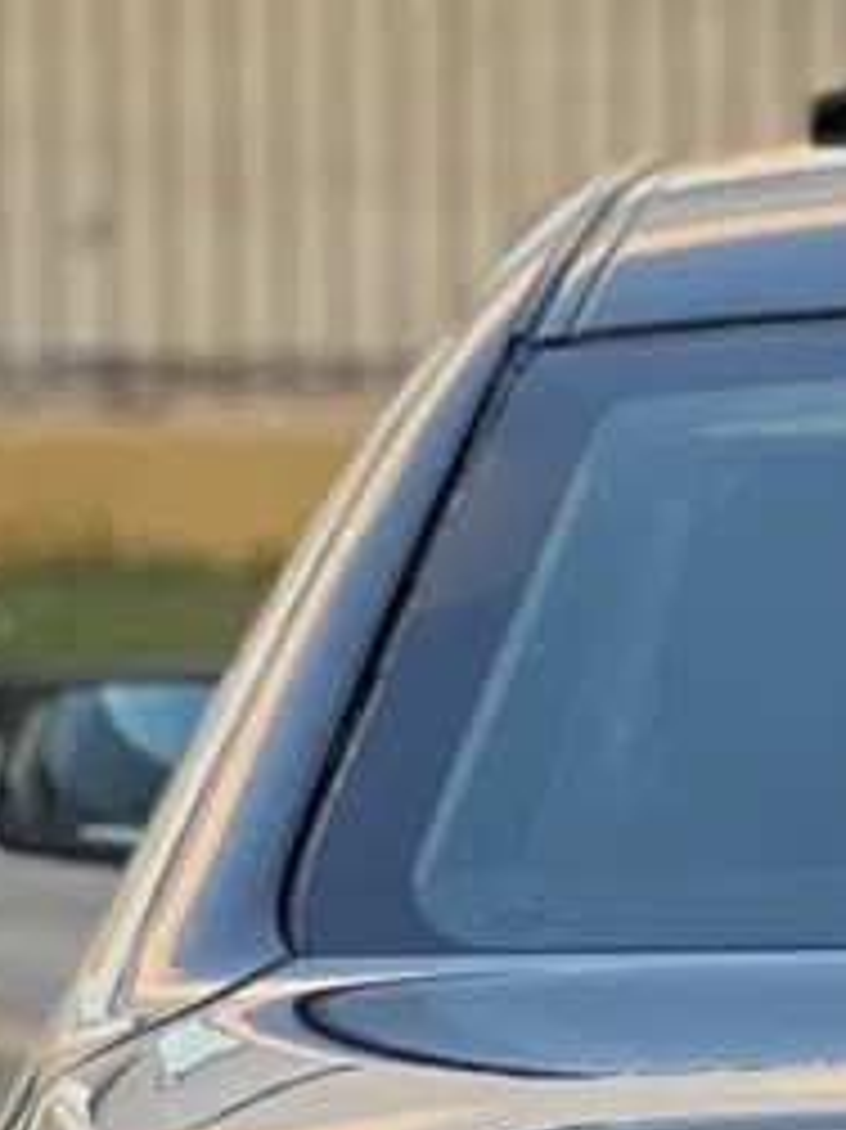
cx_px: 1624
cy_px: 1159
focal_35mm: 419
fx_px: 13665
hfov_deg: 3.5
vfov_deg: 4.7
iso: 32
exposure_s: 1/121
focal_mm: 9
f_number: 2.8
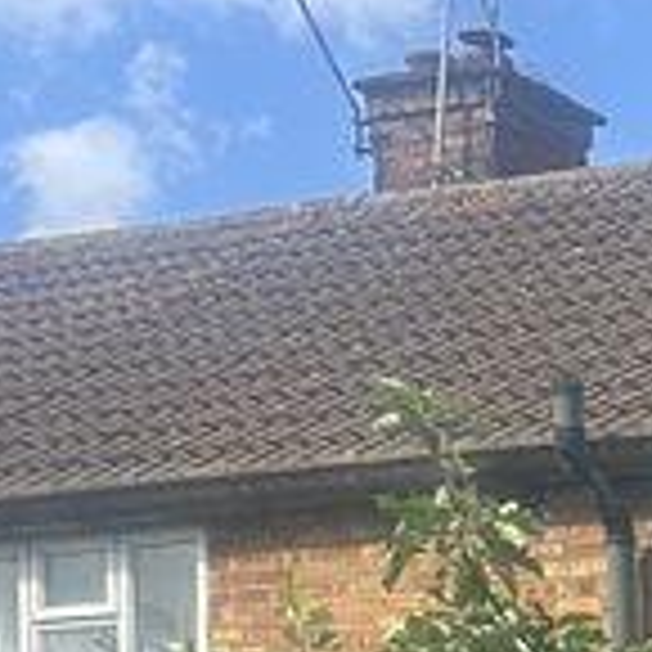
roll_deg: +0.5
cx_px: 1772
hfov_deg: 9.7
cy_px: 1317
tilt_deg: -1.0
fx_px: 3196
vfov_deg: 10.6
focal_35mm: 150
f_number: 1.78
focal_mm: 6.86
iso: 80
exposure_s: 1/1916
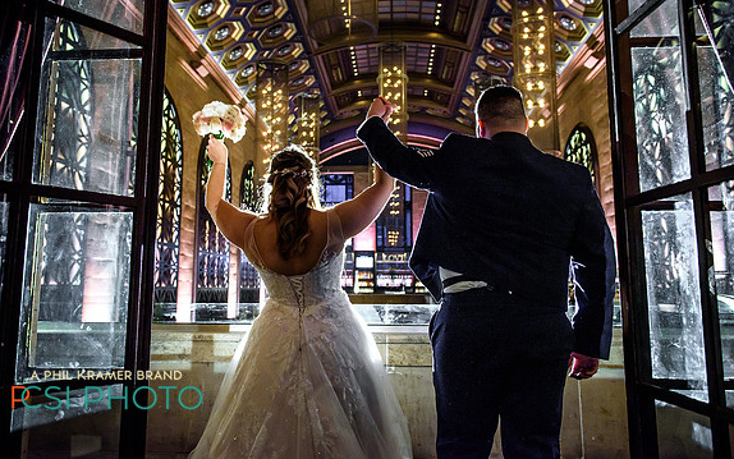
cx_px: 341
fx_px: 620
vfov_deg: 40.5
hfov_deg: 61.2
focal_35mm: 31
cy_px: 199
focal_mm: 28
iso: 1000
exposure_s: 1/80
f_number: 4
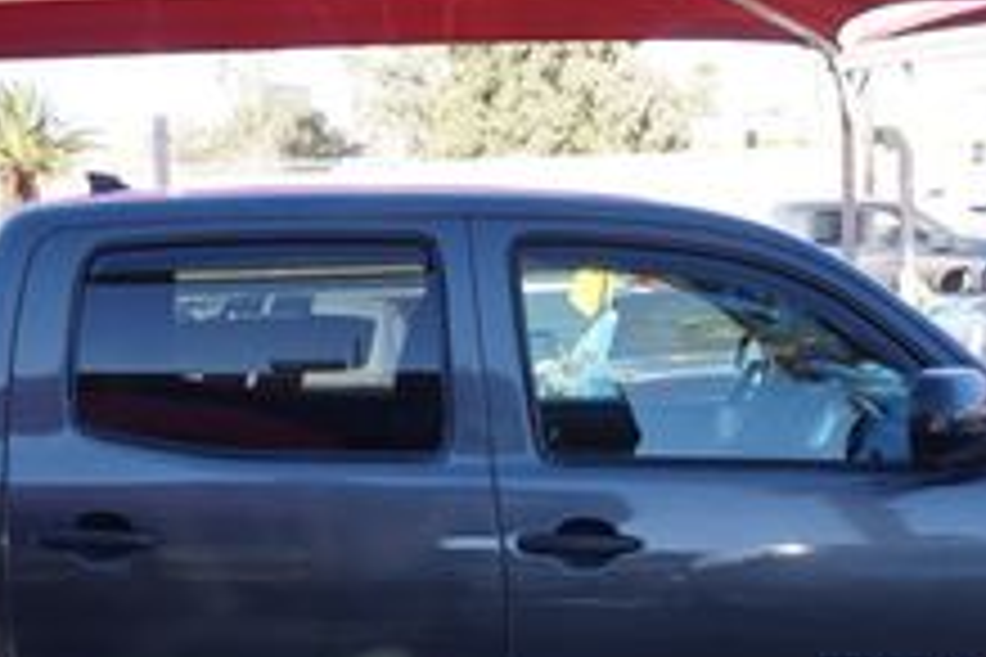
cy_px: 603
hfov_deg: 28.8
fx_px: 1917
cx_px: 383
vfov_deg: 19.1
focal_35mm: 70
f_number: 6.3
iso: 100
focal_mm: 16
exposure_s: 1/80
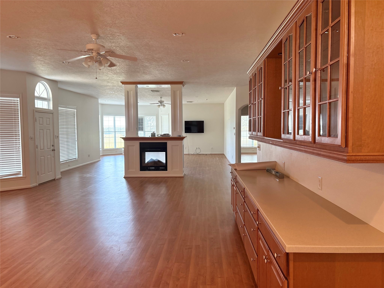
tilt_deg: -2.4
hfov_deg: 67.3
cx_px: 192
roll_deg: +0.3
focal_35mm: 26
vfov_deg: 53.1
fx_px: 288
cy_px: 144
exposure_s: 1/60
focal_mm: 5.96
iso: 160
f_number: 1.6
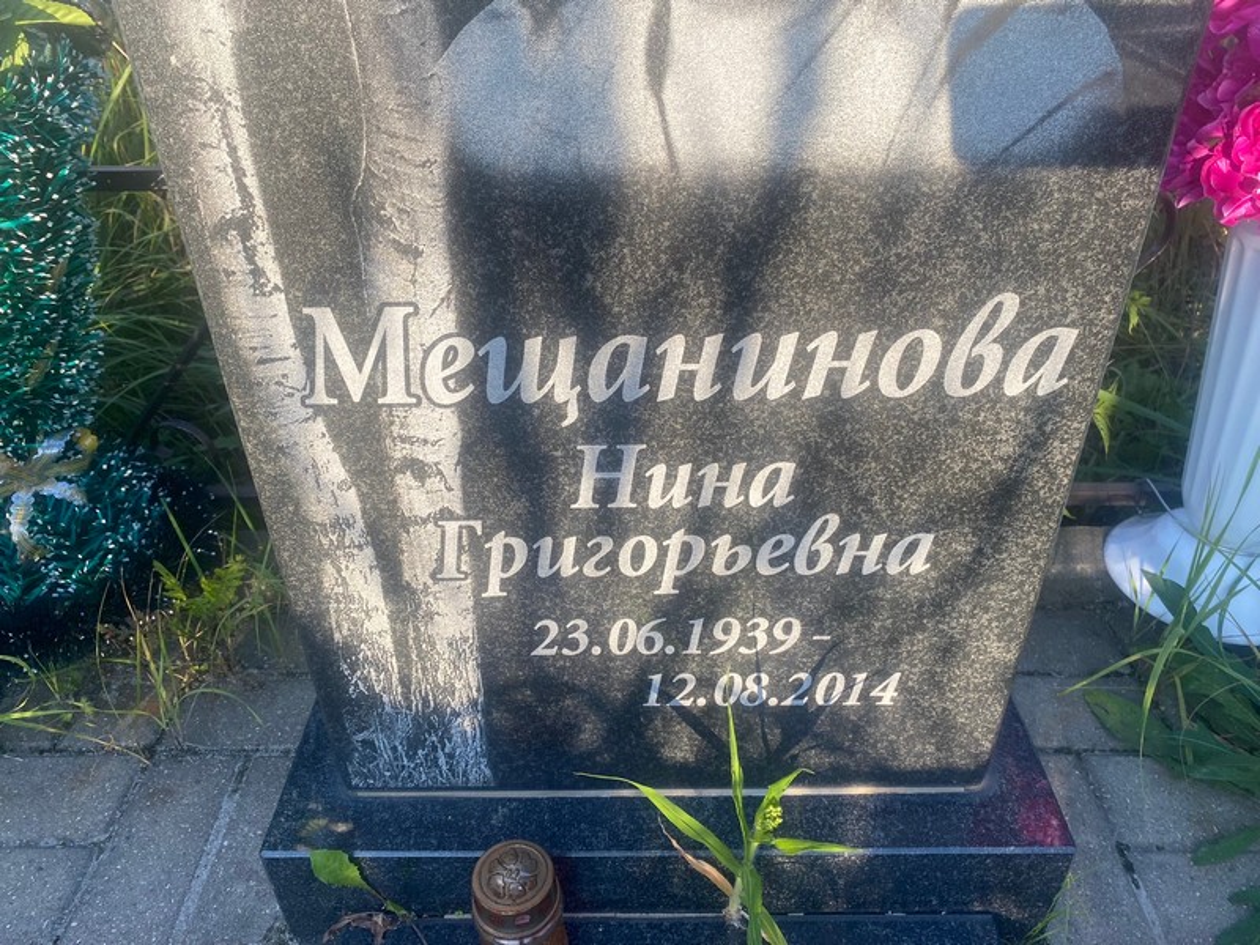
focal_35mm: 26
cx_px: 630
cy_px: 472
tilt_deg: -35.5
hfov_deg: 67.3
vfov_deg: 53.1
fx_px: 946
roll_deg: +0.7
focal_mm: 4.25
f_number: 1.8
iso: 32
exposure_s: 1/613
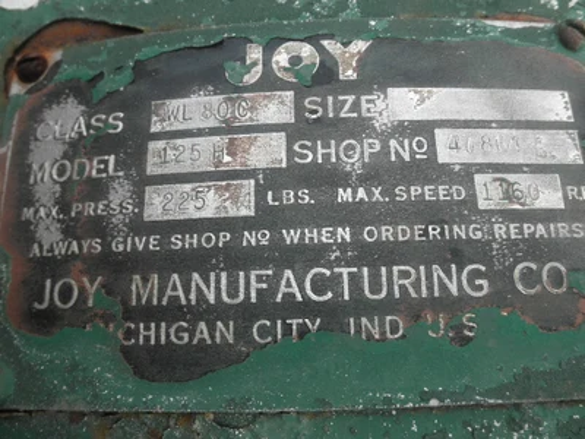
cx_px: 292
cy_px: 220
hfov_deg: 63.4
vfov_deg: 49.7
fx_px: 473
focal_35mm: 28
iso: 64
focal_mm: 5
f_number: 3
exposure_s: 1/160
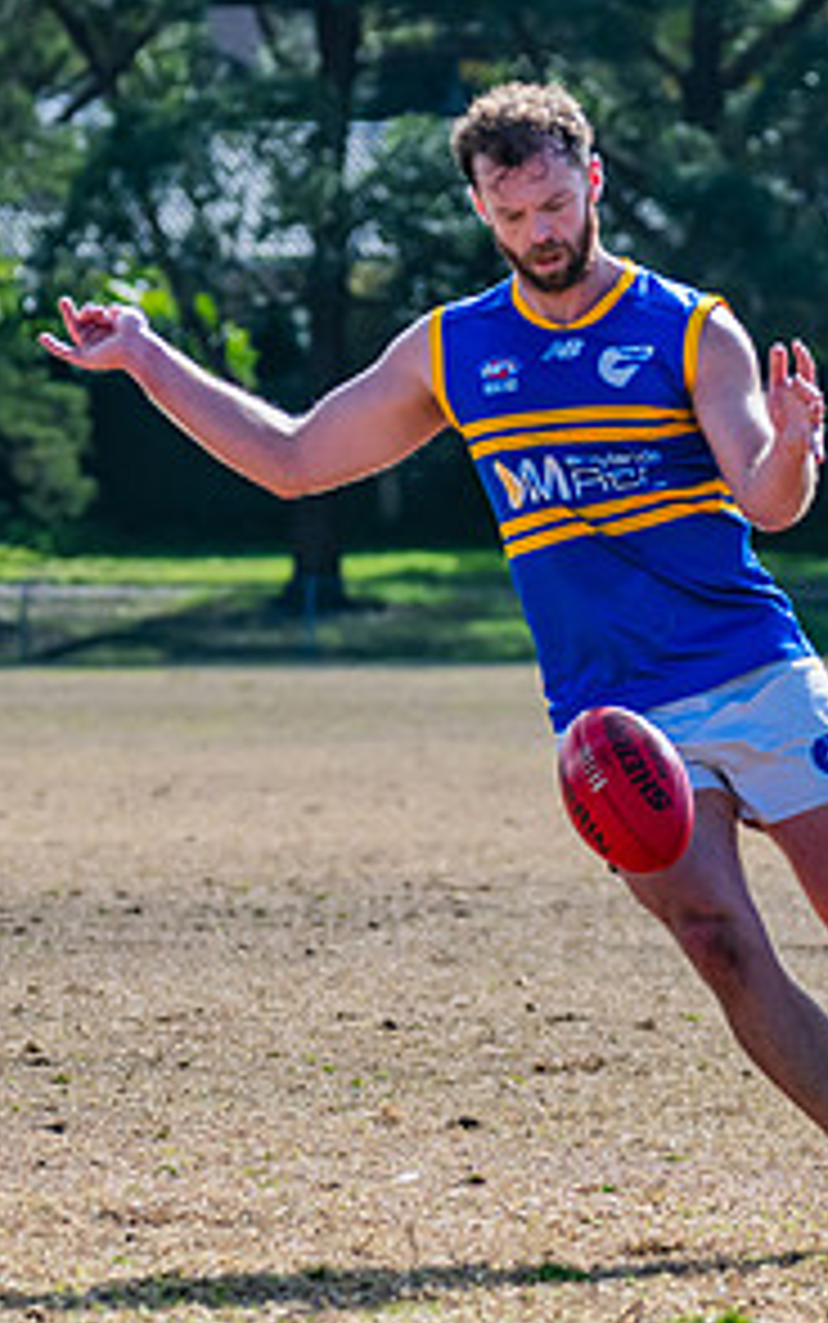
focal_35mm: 450
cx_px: 751
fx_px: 16231
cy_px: 630
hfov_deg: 2.9
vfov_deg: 4.7
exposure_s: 1/1600
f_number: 7.1
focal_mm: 190
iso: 640
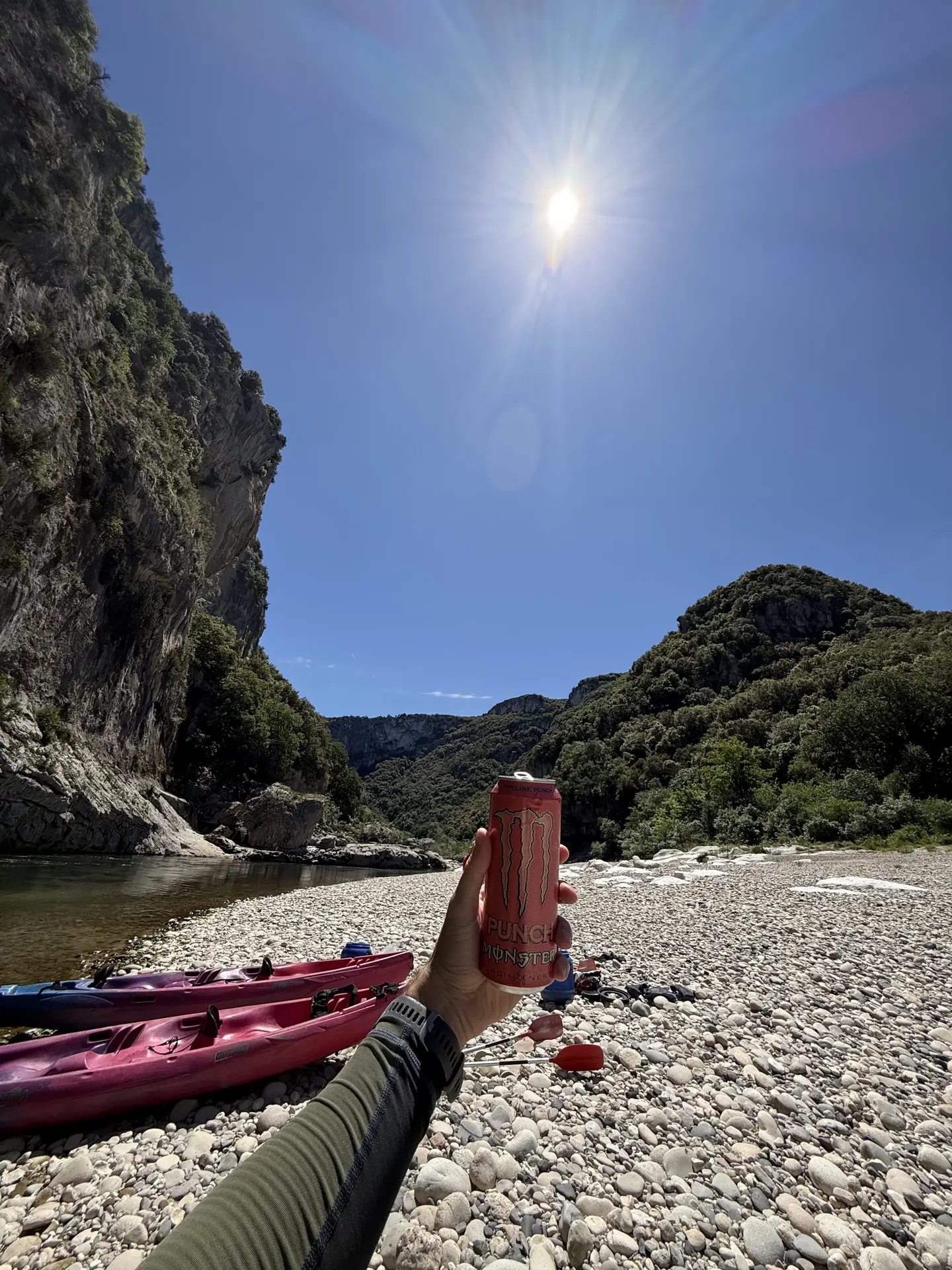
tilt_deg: +24.8
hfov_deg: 85.7
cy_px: 635
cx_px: 476
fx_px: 513
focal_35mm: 14
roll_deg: -4.4
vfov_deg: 102.1
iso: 50
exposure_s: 1/3125
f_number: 2.2
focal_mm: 2.22
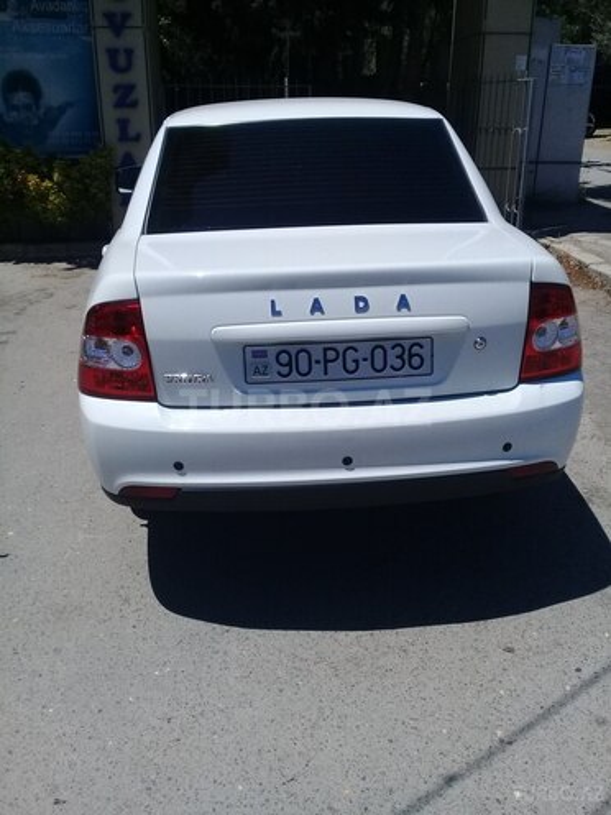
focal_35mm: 31
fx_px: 730
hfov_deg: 45.4
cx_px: 306
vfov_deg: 58.4
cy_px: 408
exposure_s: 1/2985
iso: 50
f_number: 2.2
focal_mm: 3.3
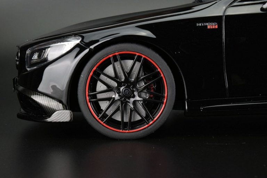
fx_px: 612
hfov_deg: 24.6
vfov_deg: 16.6
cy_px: 89
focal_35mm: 82
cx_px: 134
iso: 800
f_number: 25
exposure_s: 1/25
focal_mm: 55
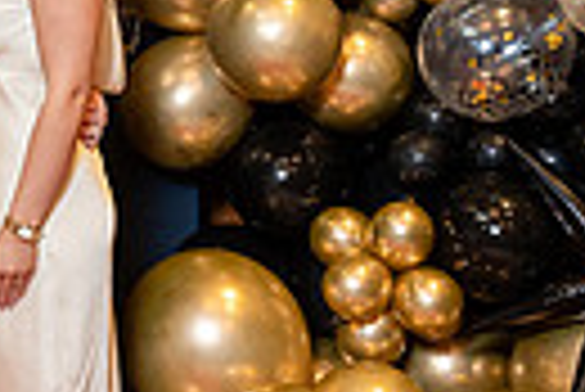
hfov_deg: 14.6
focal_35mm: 127
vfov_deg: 10.7
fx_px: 2066
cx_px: -382
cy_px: -20
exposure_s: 1/200
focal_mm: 28
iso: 2000
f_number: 3.5
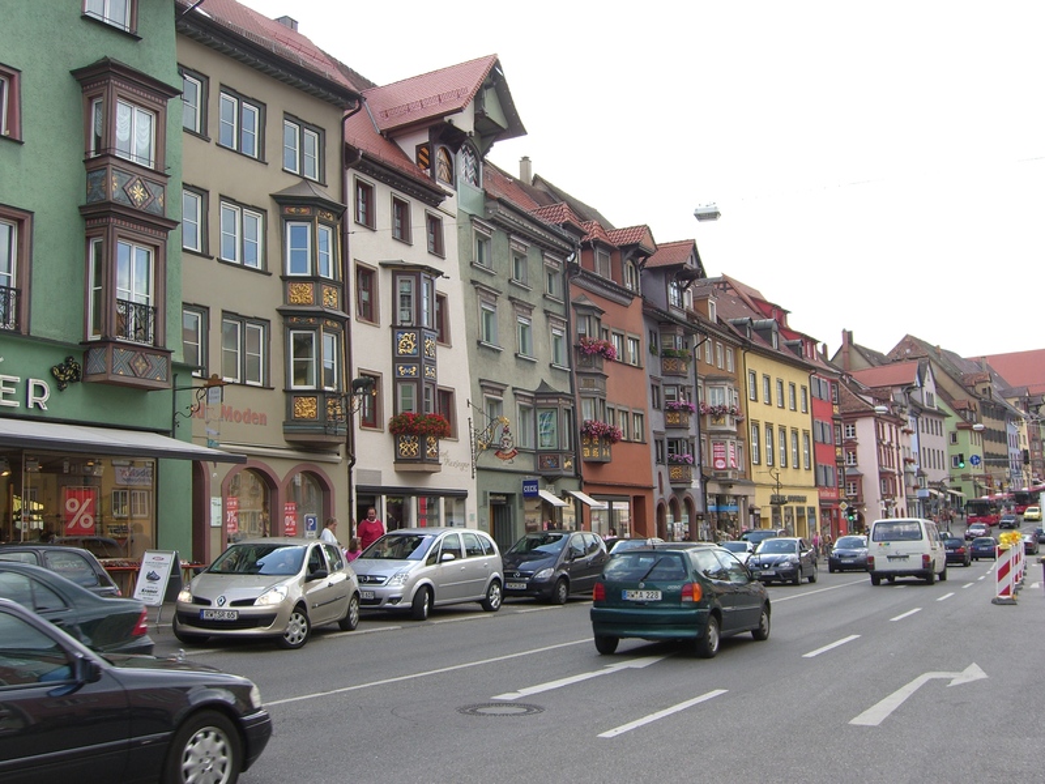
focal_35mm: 38
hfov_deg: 49.0
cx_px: 522
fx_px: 1147
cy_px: 392
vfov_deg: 37.7
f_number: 4
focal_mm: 7.9
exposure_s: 1/200
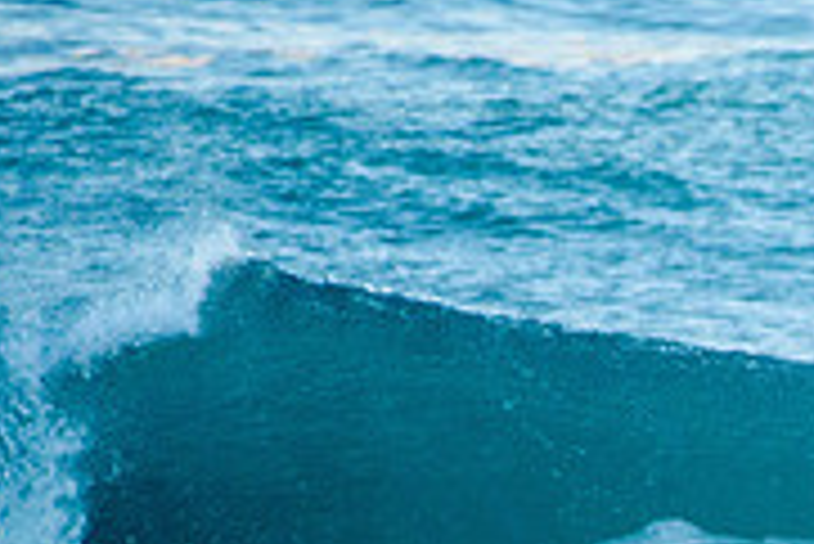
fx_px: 36296
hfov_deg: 1.3
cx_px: 1169
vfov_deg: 0.9
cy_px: 803
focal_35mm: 1604
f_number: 5.6
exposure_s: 1/1600
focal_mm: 500
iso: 640
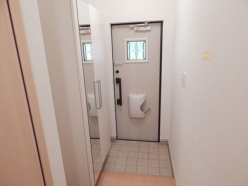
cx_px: 124
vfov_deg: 58.9
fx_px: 165
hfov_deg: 73.9
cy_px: 93
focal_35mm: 23
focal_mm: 4
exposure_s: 1/30
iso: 400
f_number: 3
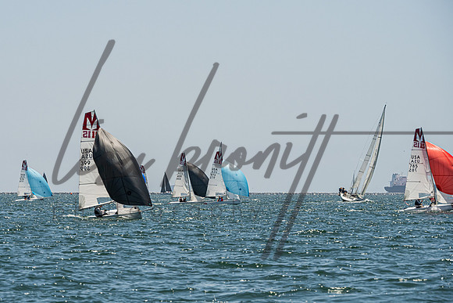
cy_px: 157
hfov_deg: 11.9
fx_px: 2167
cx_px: 146
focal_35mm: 172
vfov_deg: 8.0
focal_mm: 125
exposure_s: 1/3200
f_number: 8
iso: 400
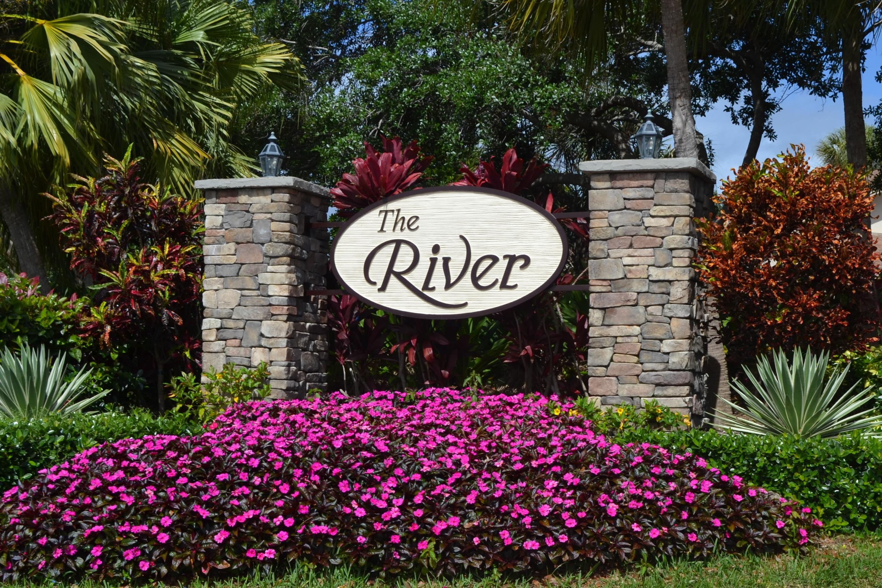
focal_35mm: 39
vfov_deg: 34.2
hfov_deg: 49.6
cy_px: 294
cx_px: 441
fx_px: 955
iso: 100
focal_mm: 26
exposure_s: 1/320
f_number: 9
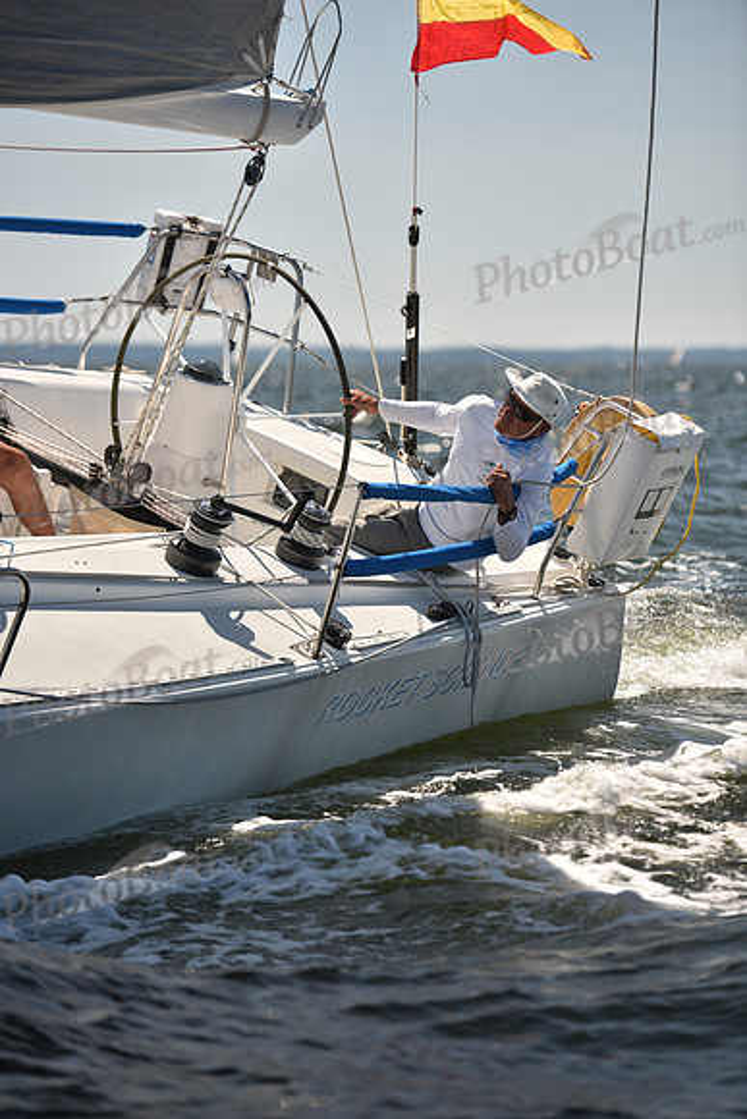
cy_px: 560
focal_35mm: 140
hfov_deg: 9.8
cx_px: 374
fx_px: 4355
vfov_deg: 14.7
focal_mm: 140
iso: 250
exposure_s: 1/1600
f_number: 3.5
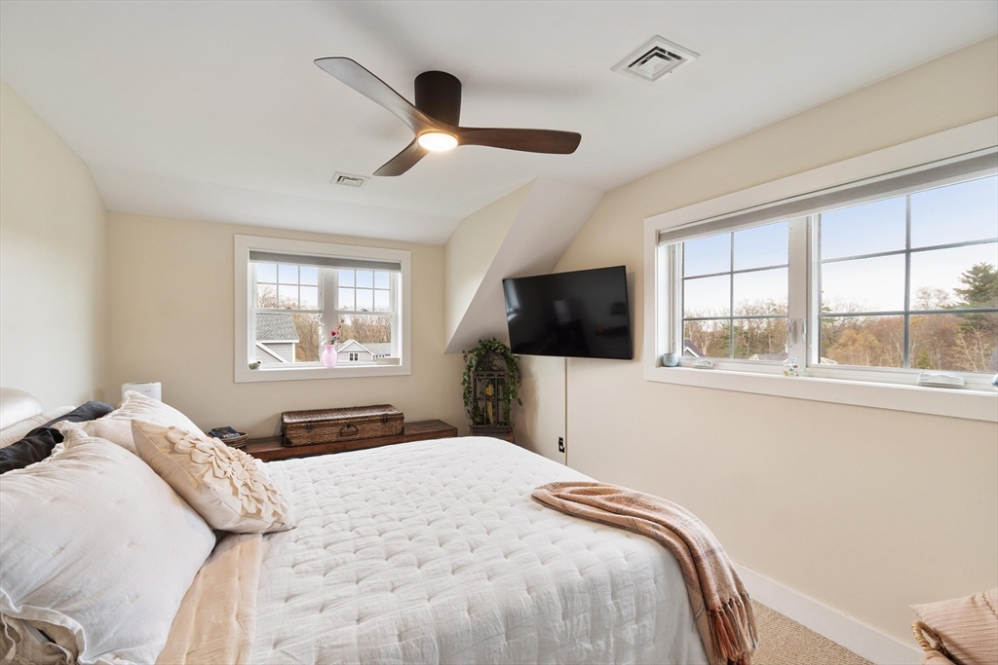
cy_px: 332
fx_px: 416
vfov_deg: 77.3
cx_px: 499
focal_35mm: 15
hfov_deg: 100.4
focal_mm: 10
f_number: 5.6
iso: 320
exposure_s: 1/10
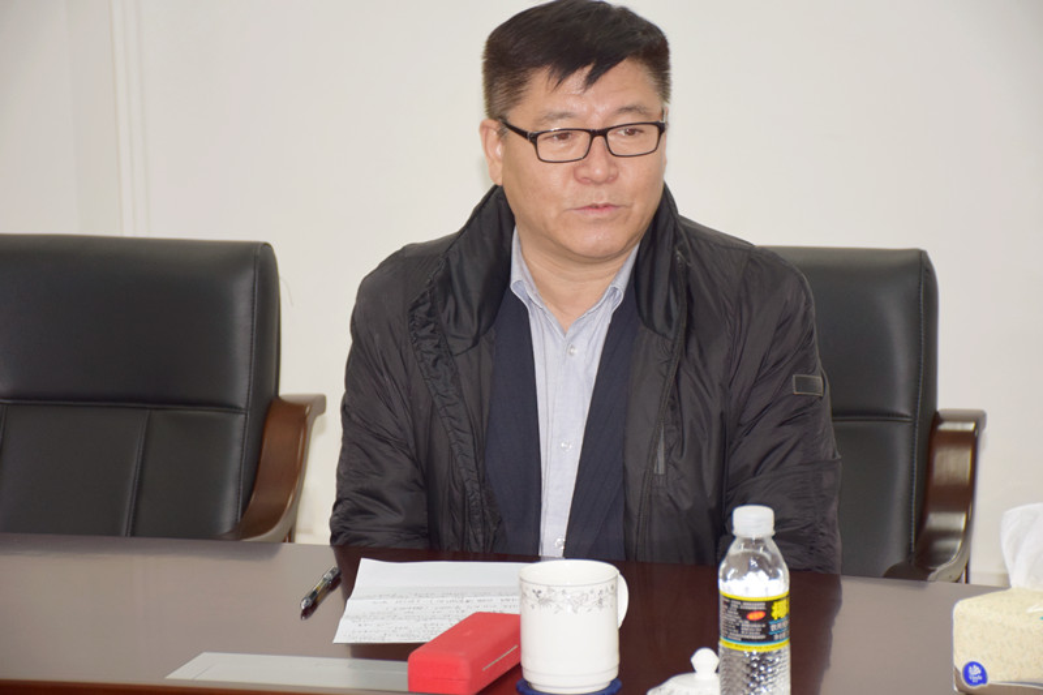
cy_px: 348
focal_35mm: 112
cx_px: 522
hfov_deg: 18.2
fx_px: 3258
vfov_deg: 12.2
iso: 1000
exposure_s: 1/60
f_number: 5
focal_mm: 75
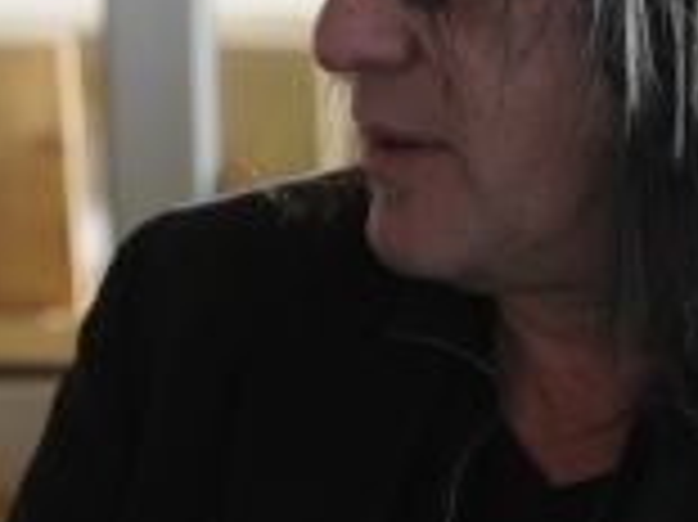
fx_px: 6568
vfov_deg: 4.6
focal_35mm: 326
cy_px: 184
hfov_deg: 6.1
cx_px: 225
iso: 500
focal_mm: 70
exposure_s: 1/160
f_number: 2.8
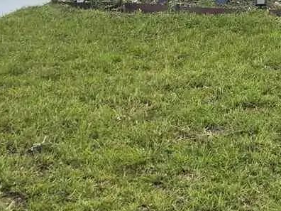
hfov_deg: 15.8
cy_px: -210
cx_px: 360
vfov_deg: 11.3
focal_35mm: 119
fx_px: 966
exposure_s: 1/7939
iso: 50
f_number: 1.4
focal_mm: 6.5
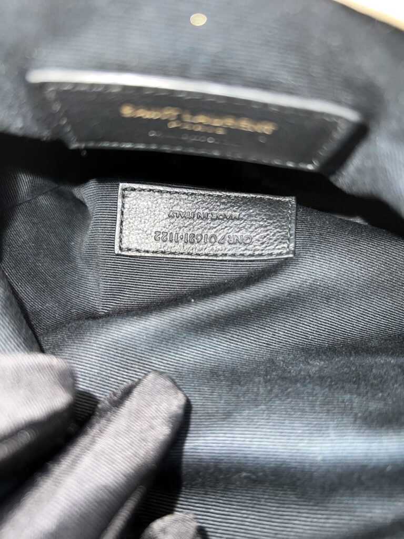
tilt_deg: -66.7
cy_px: 270
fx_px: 405
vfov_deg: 67.3
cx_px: 202
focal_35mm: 26
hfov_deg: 53.1
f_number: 1.5
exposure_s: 1/6
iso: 32
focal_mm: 5.7
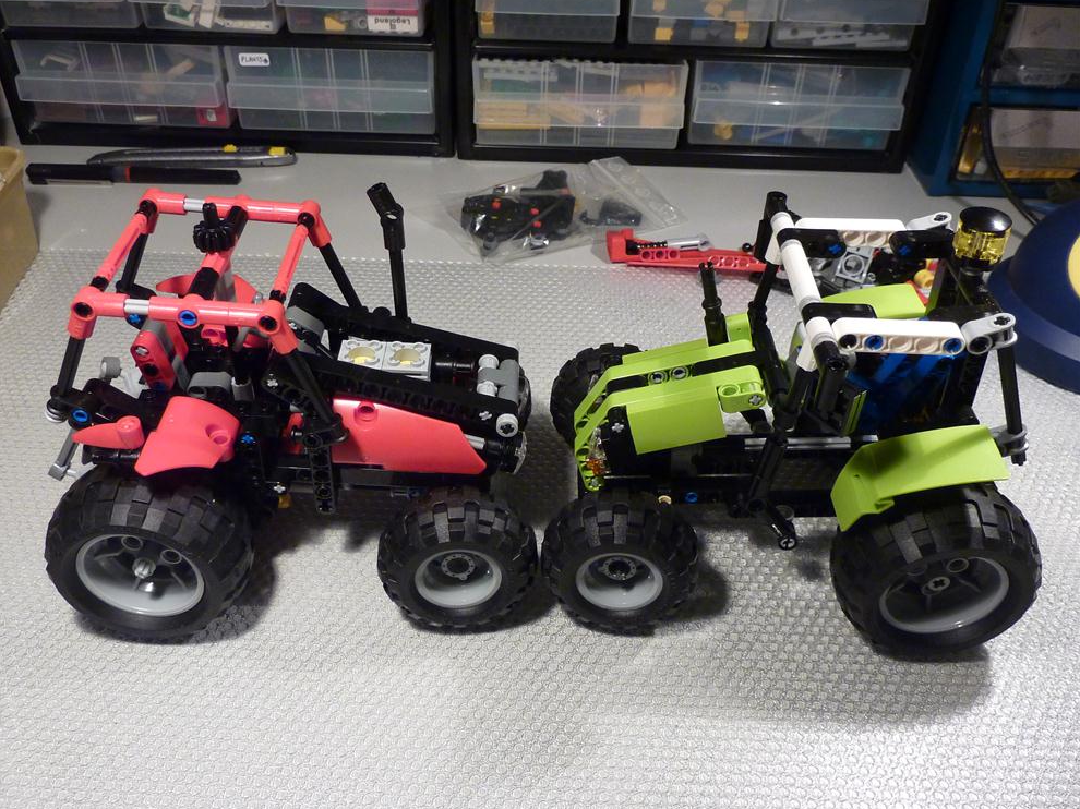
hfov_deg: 60.0
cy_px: 395
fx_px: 936
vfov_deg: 46.8
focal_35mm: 30
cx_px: 523
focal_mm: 4.7
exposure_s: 1/30
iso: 250
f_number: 3.4
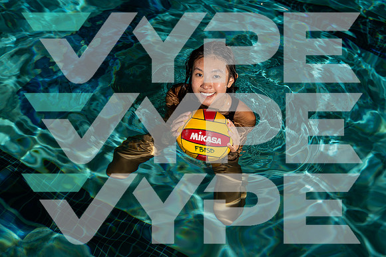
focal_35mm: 50
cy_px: 128
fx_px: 536
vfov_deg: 27.0
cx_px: 193
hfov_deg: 39.6
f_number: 4
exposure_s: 1/250
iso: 100
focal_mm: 50
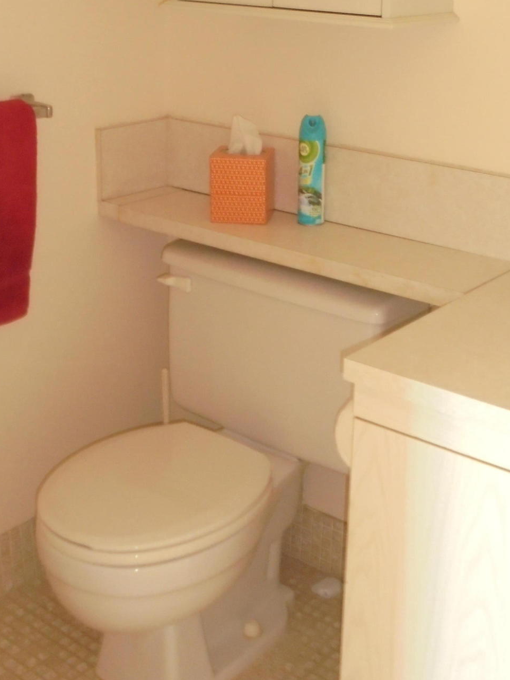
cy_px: 181
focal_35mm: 53
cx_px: 332
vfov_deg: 35.5
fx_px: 1041
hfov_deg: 27.4
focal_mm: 6.1
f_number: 4
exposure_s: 1/6
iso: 400
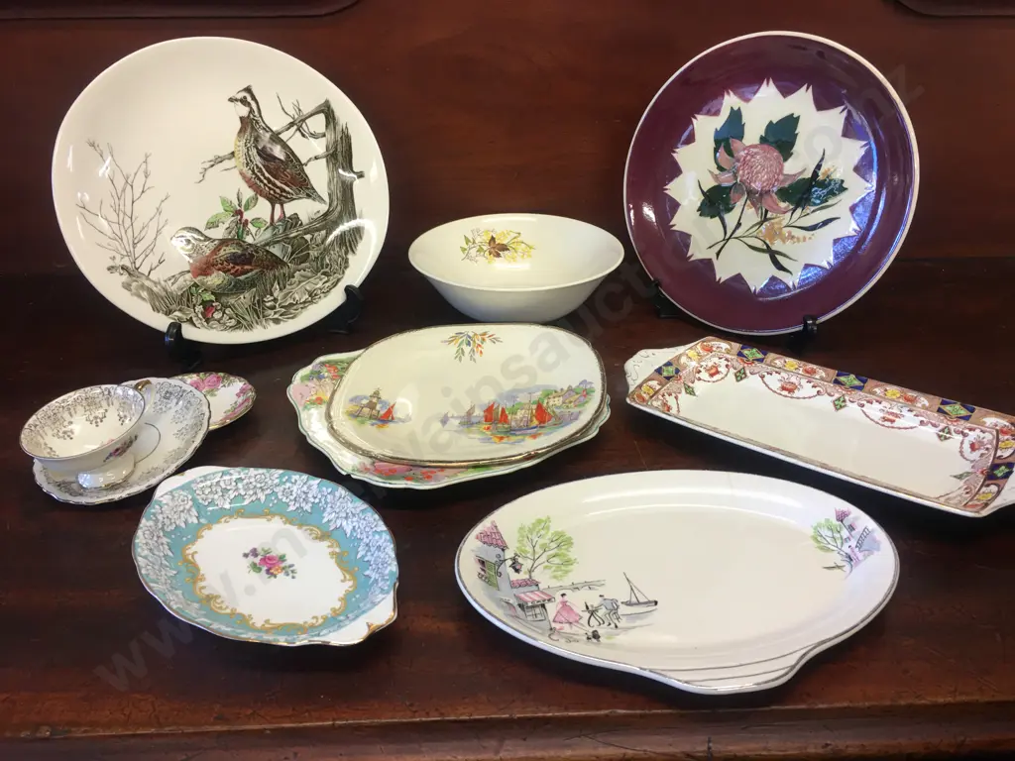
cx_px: 508
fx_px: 850
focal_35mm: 29
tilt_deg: -26.8
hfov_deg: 61.7
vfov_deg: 48.2
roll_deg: +0.0
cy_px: 380
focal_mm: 4.15
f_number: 2.2
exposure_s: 1/17
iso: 32
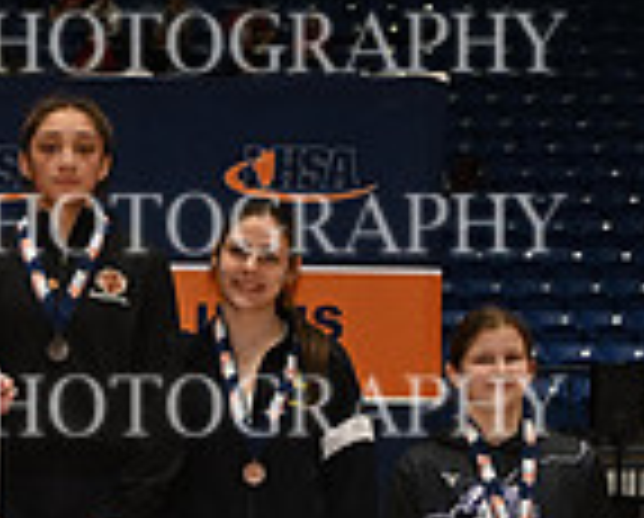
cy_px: 678
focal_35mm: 133
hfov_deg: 14.1
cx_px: -86
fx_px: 2540
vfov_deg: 11.3
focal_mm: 35
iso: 800
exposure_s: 1/160
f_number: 6.3
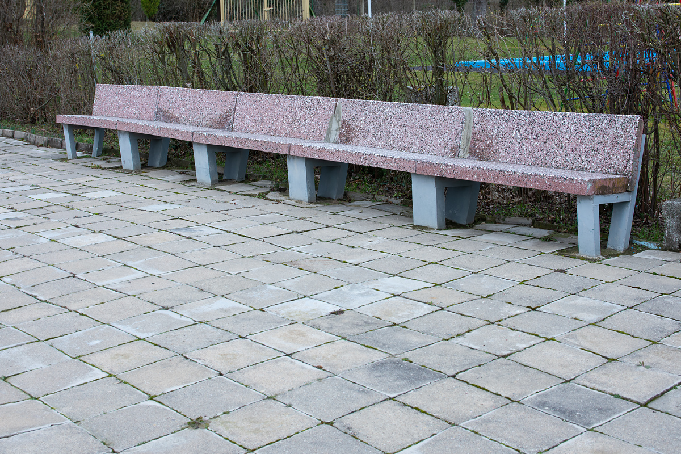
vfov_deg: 28.9
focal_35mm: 46
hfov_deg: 42.3
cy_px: 227
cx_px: 340
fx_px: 880
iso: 200
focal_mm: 31
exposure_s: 1/125
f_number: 8
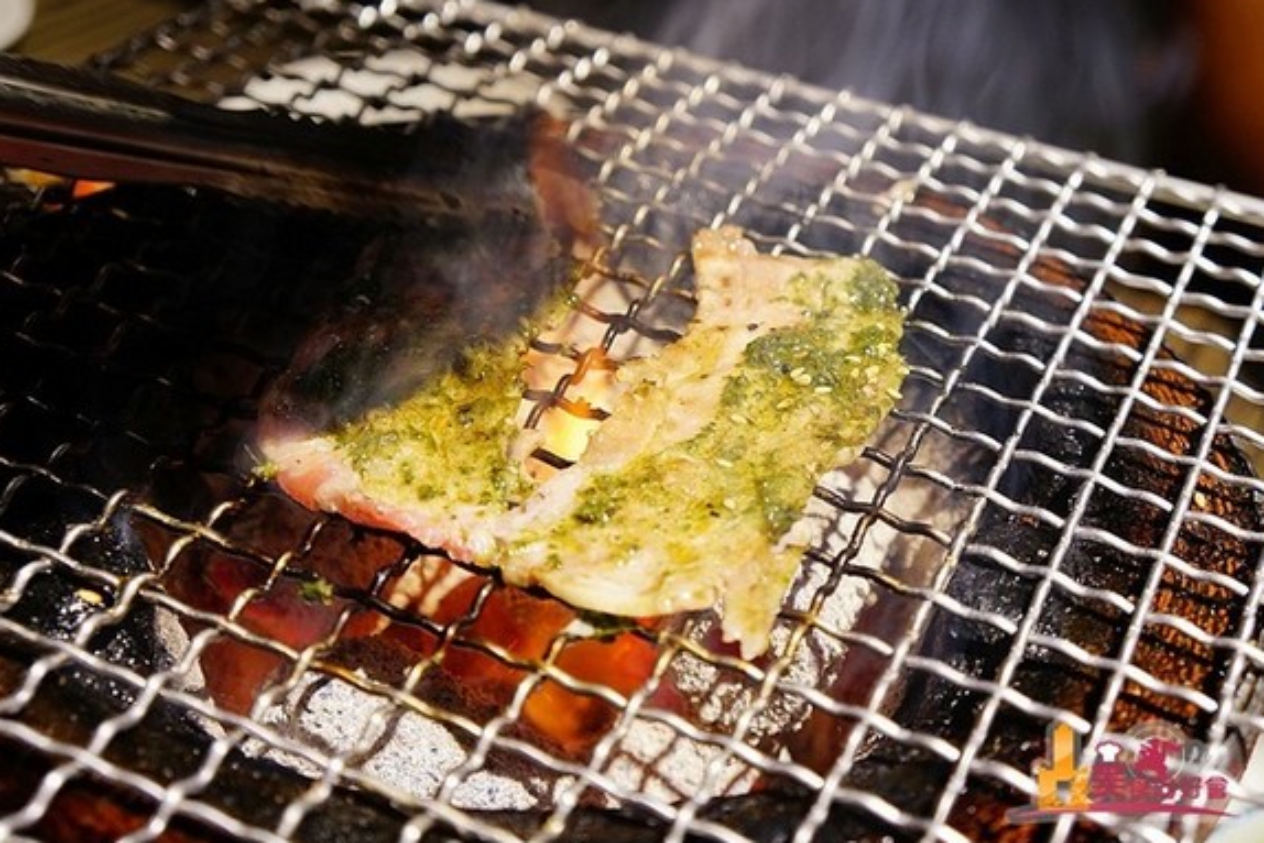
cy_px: 418
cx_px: 650
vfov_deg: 28.7
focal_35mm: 47
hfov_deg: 41.9
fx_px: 1651
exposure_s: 1/60
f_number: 4
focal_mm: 30
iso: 800
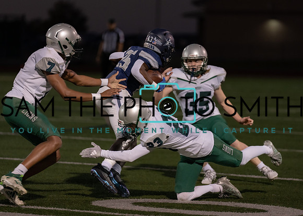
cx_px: 163
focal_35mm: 225
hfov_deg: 8.9
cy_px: 103
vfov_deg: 6.4
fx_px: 1940
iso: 2500
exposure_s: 1/1000
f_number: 2.8
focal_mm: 200
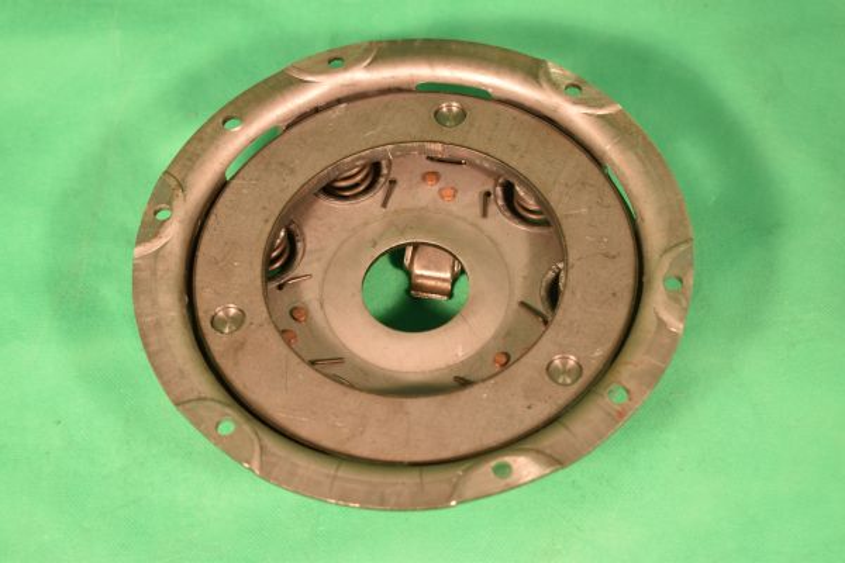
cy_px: 282
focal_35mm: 60
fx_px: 1408
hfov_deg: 33.4
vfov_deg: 22.6
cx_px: 422
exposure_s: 1/60
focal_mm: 40
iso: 200
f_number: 6.3
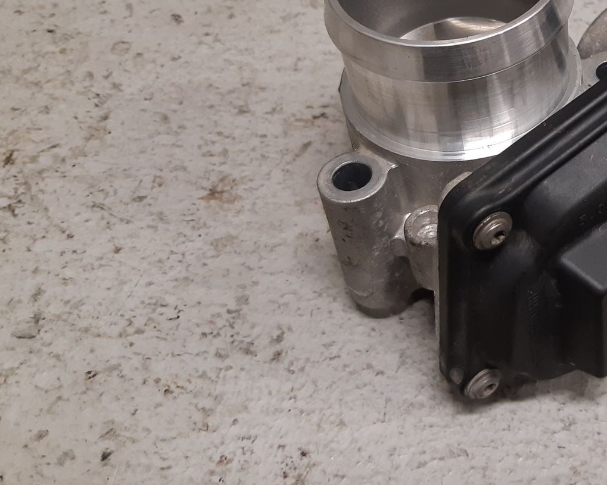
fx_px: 916
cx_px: 531
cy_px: 145
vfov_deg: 29.4
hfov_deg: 34.8
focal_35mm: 51
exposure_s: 1/50
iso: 160
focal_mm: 3.93
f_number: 1.7
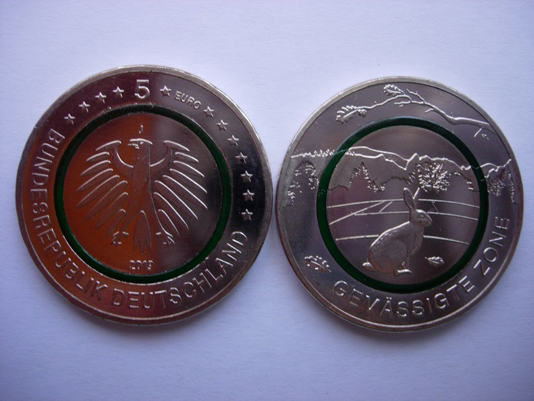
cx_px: 267
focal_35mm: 38
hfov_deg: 49.0
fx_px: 586
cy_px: 200
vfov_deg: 37.7
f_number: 2.8
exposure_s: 1/32
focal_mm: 7.8
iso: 112
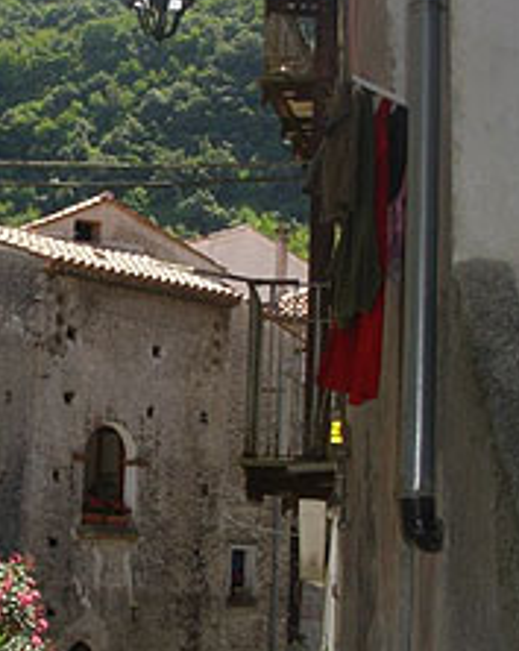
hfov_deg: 17.4
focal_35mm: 87
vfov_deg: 22.0
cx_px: 76
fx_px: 1674
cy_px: 387
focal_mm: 6.3
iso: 50
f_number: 2.9
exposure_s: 1/558
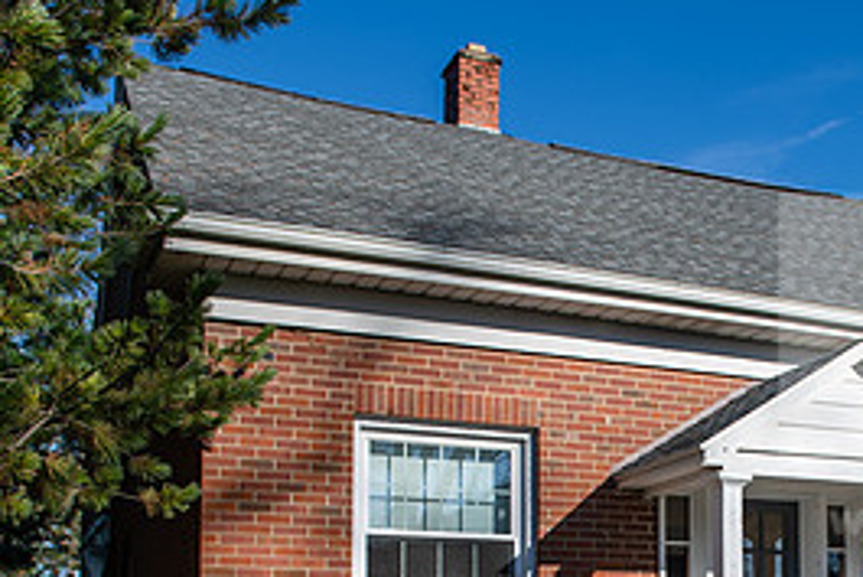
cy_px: 588
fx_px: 1367
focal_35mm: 57
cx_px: 681
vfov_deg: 22.8
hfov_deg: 34.1
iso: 50
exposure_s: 1/640
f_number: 4
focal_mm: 26
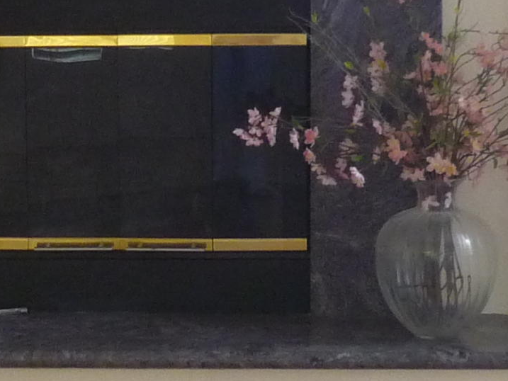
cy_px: 127
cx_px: 35
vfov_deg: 10.7
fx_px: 2026
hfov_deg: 14.1
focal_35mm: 138
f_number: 2.8
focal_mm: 5.5
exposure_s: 1/30
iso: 320
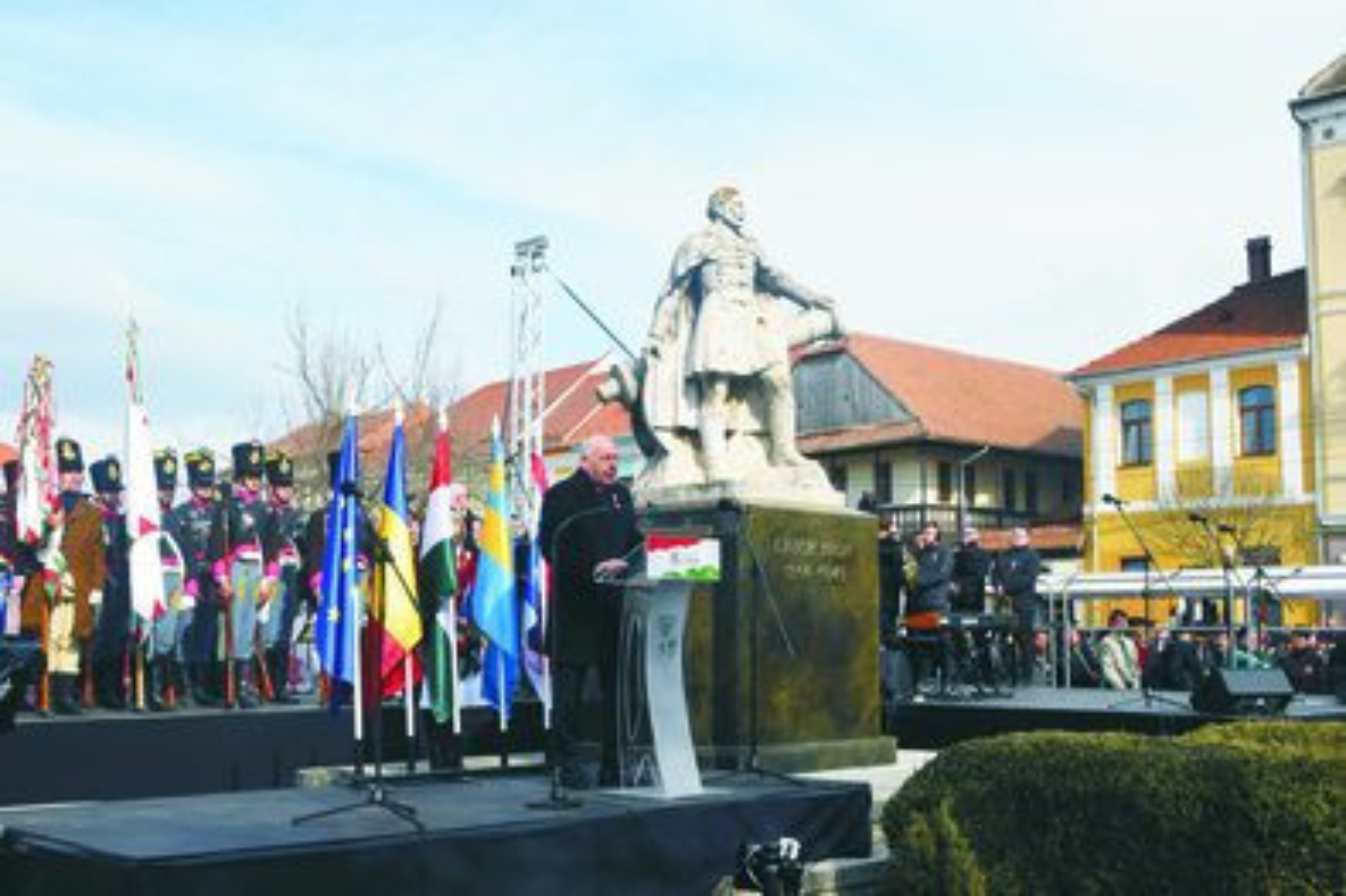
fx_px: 1457
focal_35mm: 39
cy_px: 448
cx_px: 673
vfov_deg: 34.2
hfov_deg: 49.6
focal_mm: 26
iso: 200
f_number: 9.5
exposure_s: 1/350
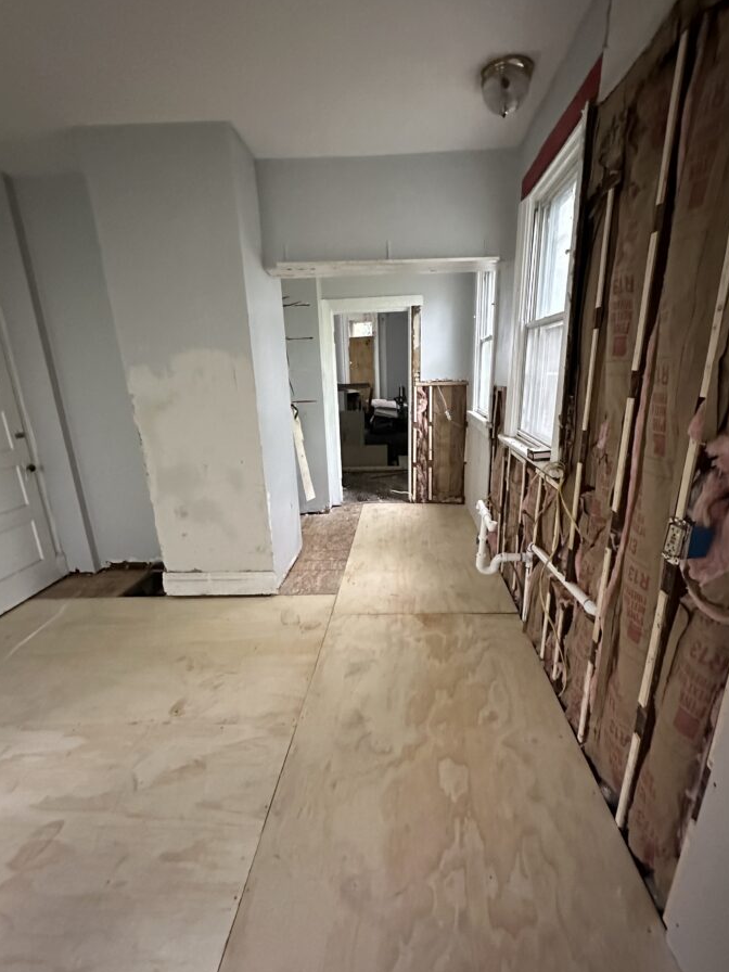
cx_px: 394
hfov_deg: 78.0
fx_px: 449
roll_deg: -0.3
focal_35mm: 16
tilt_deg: -16.8
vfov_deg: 94.4
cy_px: 509
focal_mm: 2.22
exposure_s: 1/60
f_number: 2.2
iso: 1250
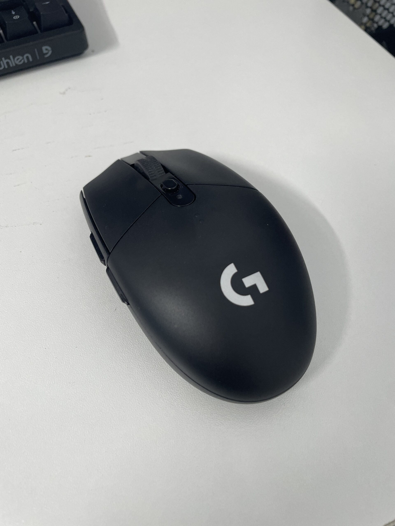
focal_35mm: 26
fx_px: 396
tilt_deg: -55.0
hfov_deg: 53.1
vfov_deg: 67.3
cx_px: 198
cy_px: 263
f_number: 1.6
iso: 125
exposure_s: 1/121
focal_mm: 4.2
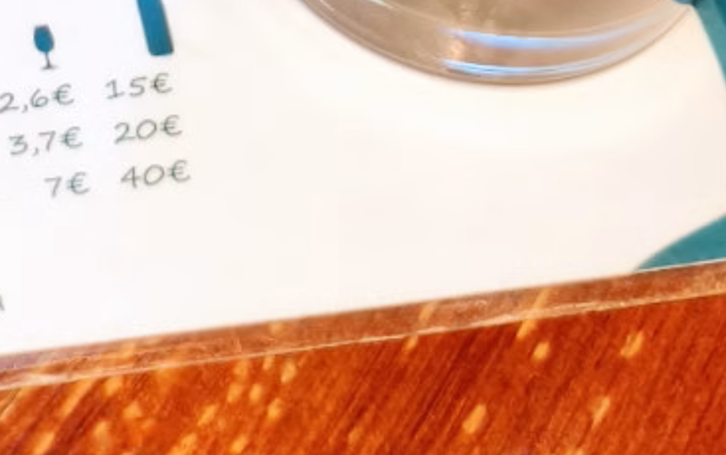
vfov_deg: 9.5
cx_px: -121
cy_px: -692
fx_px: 2376
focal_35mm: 120
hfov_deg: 16.7
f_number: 1.5
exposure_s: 1/50
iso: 400
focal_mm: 4.9
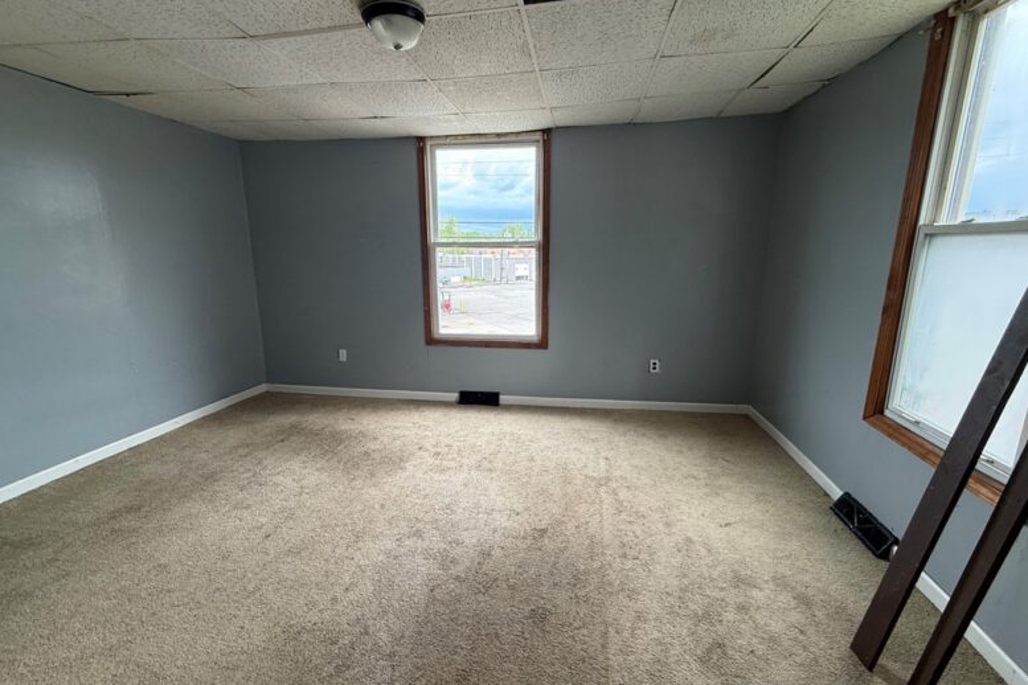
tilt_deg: -12.7
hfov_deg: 100.4
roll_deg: +0.0
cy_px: 342
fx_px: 428
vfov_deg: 77.3
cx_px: 519
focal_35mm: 15
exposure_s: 1/99
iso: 100
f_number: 2.2
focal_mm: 2.22
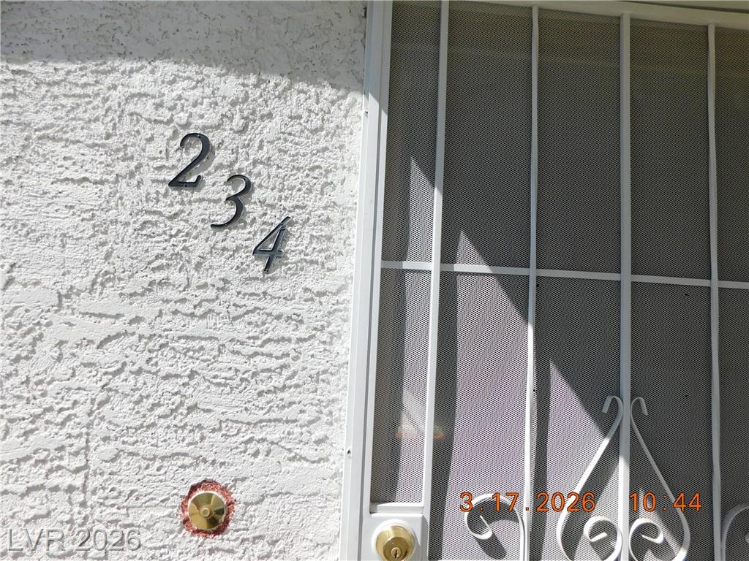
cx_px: 374
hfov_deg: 73.9
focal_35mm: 23
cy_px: 280
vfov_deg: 58.9
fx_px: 498
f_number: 6
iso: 125
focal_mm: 4
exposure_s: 1/640
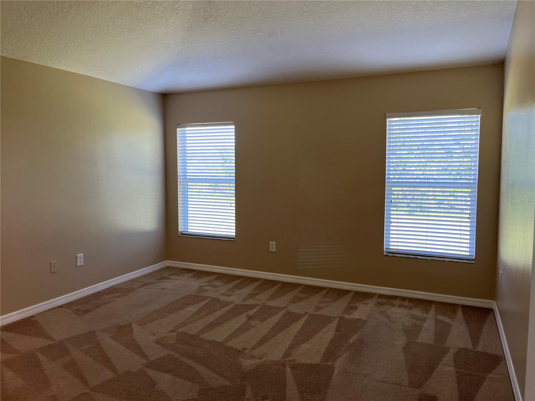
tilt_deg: -4.1
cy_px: 200
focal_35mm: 26
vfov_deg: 53.1
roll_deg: +0.0
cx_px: 268
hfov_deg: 67.3
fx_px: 402
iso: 125
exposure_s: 1/120
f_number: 1.6
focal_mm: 5.1
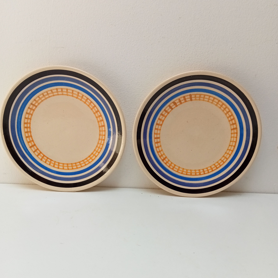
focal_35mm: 34
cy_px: 163
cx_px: 139
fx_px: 309
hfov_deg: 48.5
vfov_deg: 48.2
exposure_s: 1/155
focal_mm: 3.46
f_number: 2.2
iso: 101
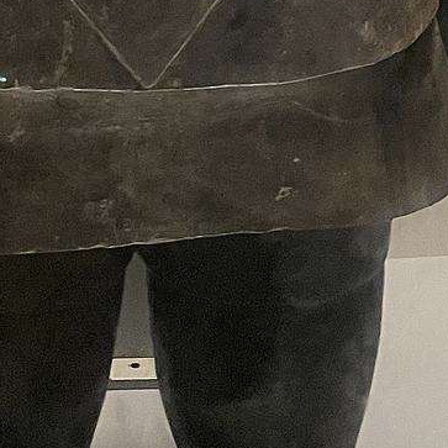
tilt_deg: +0.8
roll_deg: -0.5
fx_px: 1581
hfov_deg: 16.1
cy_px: -544
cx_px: 176
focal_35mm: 108
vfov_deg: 13.1
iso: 160
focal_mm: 4.2
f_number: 1.6
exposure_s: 1/50
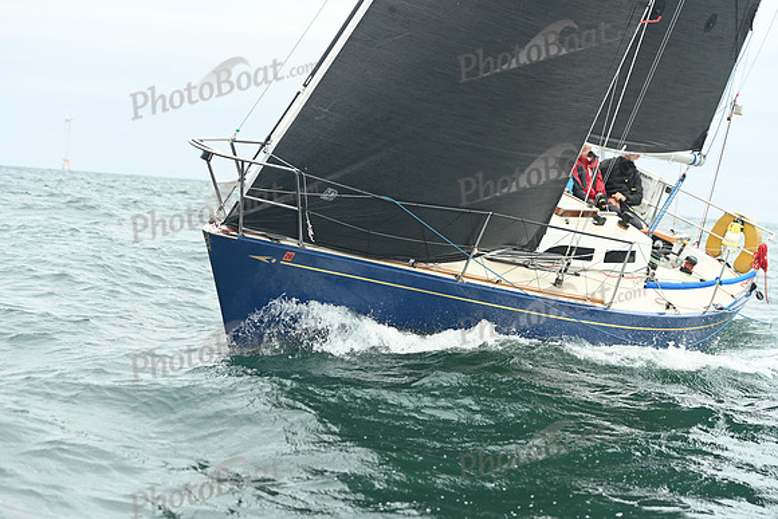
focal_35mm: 92
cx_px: 389
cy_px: 260
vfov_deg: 14.9
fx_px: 1989
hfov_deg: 22.1
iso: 400
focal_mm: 92
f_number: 5
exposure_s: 1/800
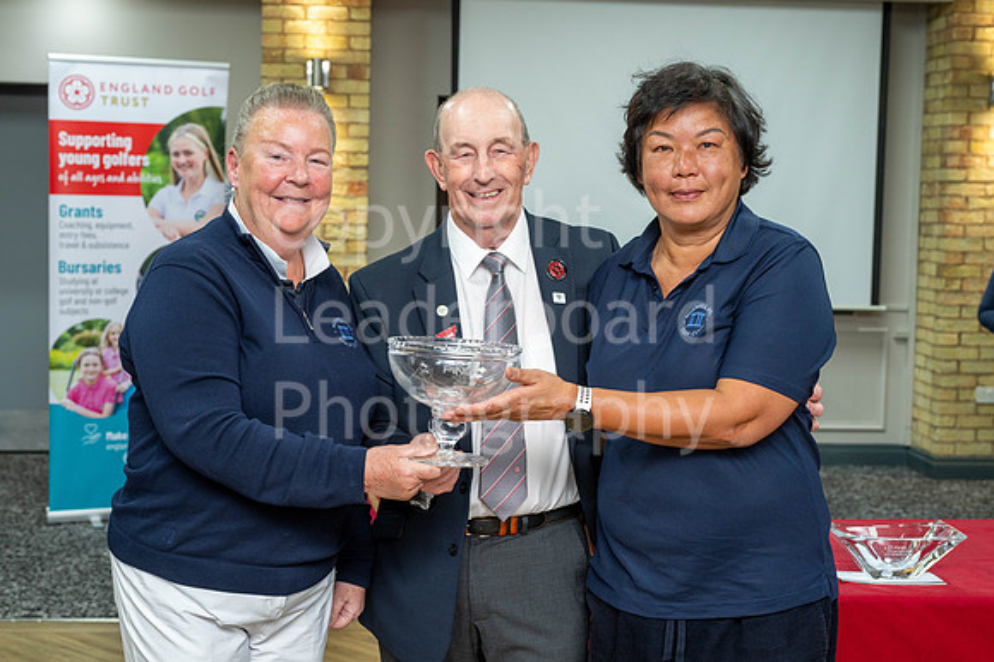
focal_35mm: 54
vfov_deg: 24.9
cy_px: 310
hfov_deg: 36.7
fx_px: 1497
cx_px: 492
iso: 500
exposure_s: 1/50
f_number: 5
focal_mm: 50
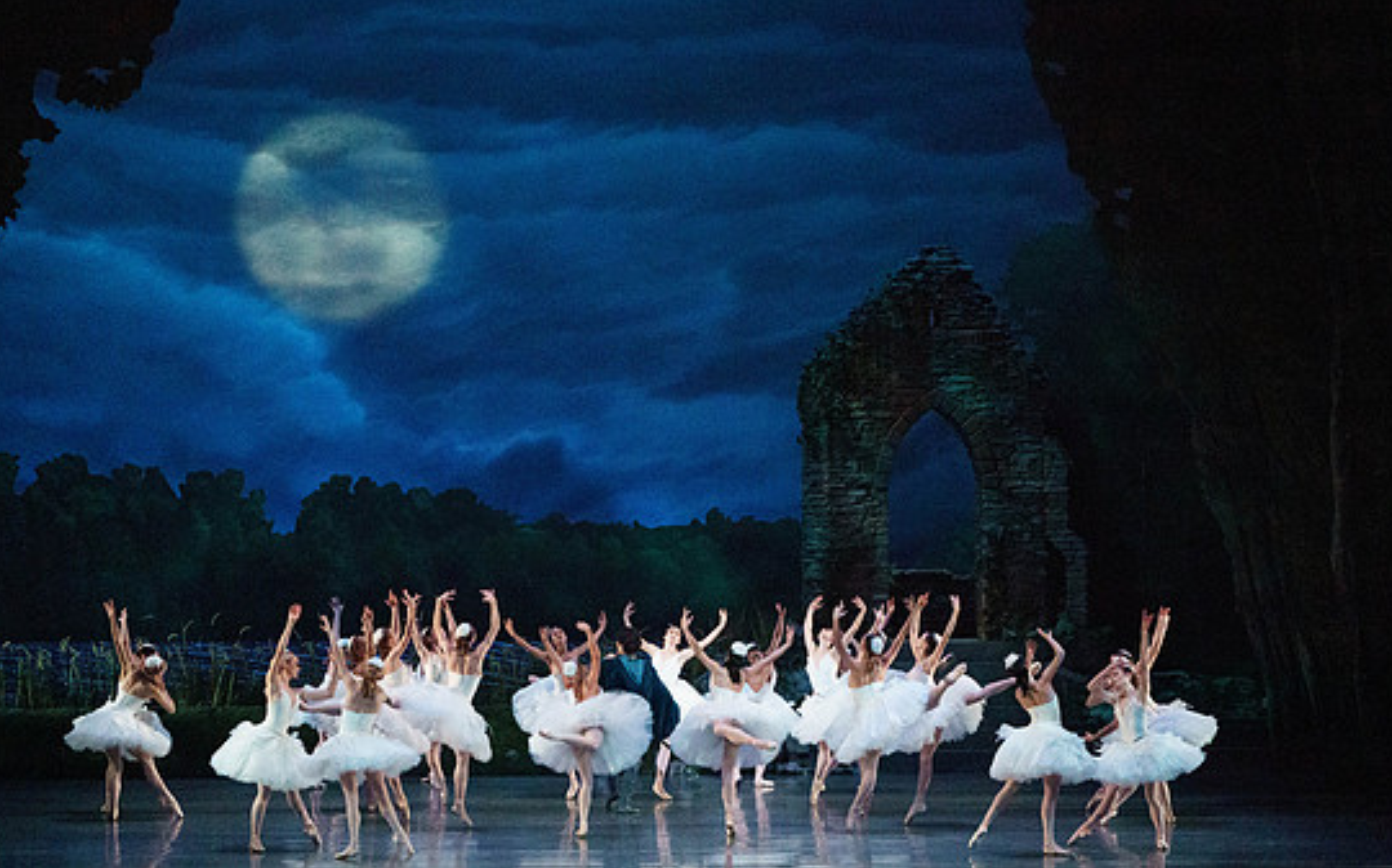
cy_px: 476
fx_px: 4247
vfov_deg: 11.7
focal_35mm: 112
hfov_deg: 18.6
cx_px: 712
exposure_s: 1/250
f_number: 5.6
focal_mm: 100
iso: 8000
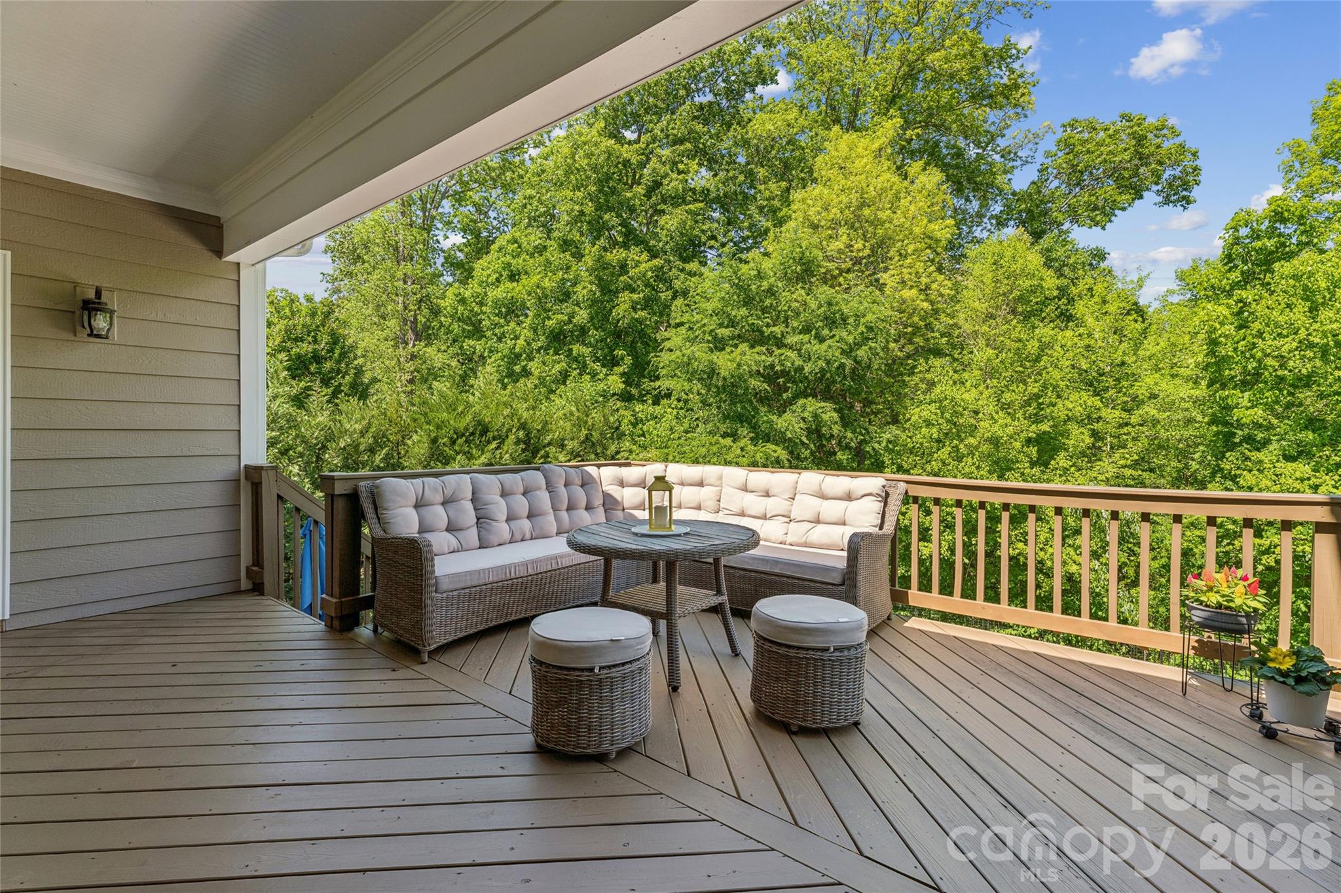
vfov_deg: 73.1
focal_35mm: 16
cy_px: 446
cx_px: 670
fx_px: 603
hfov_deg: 96.0
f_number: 9
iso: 100
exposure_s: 1/60
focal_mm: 16.2
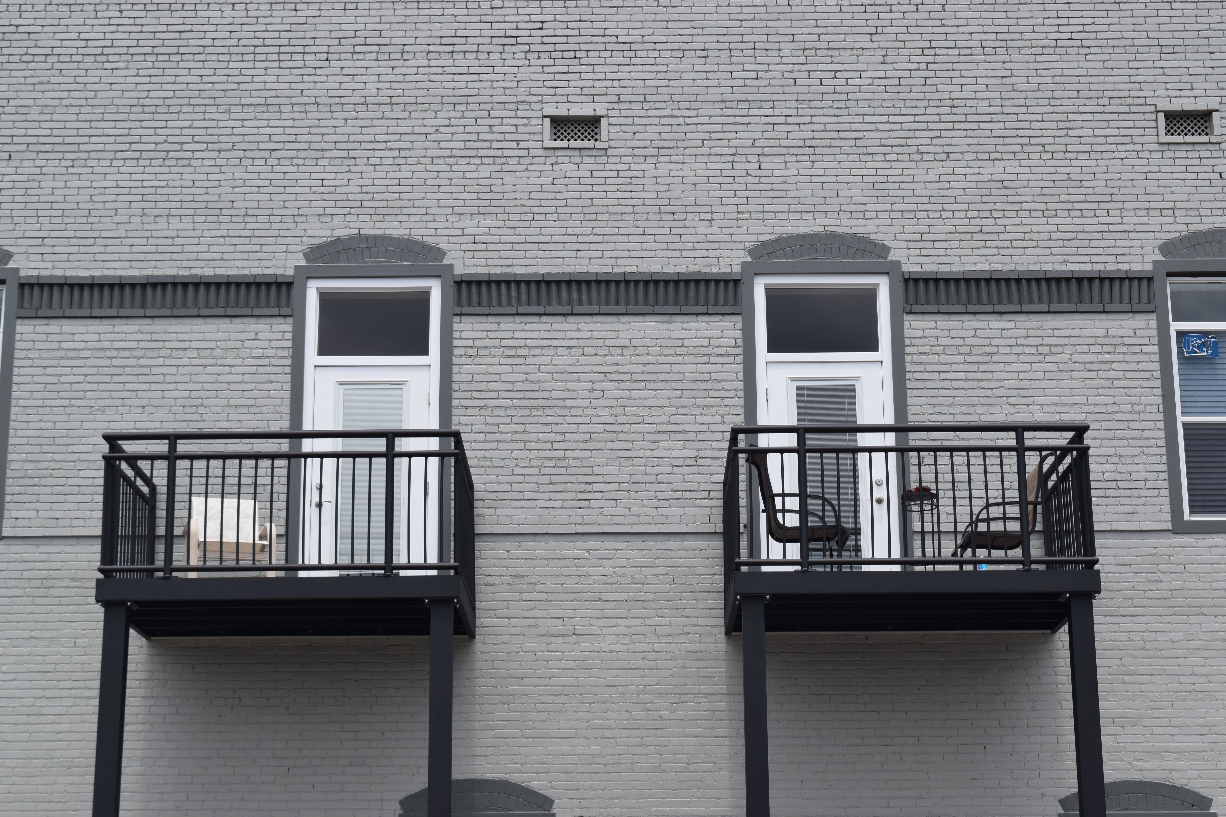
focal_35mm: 69
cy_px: 408
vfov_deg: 19.9
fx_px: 2333
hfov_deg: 29.4
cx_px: 607
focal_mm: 45
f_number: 10
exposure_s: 1/400
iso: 200
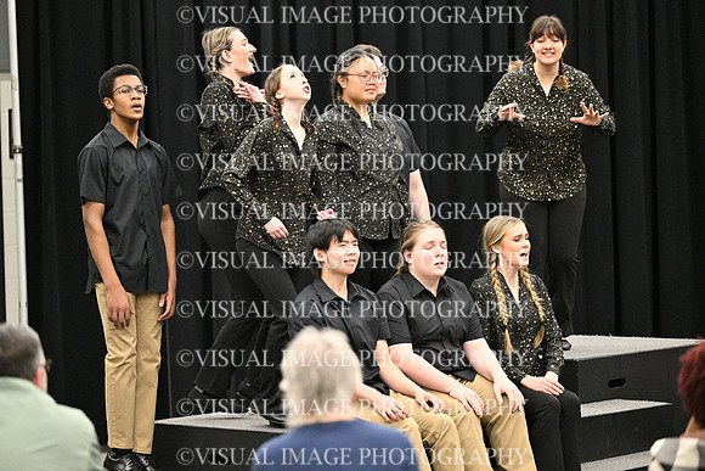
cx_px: 352
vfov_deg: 9.8
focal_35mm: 140
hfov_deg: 14.7
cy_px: 236
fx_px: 2742
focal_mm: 140
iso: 6400
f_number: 2.8
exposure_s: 1/500
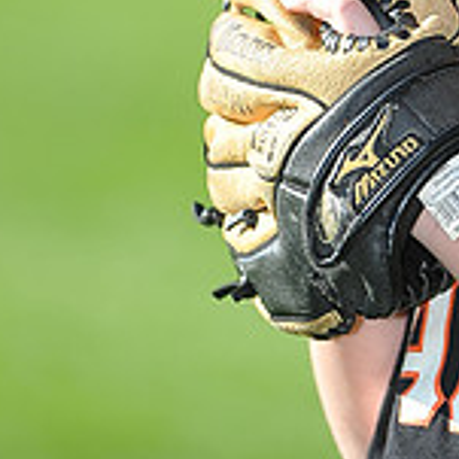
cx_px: 541
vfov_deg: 2.7
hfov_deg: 2.7
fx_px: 9781
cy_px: -216
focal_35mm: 652
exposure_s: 1/640
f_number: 4.5
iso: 200
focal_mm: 200
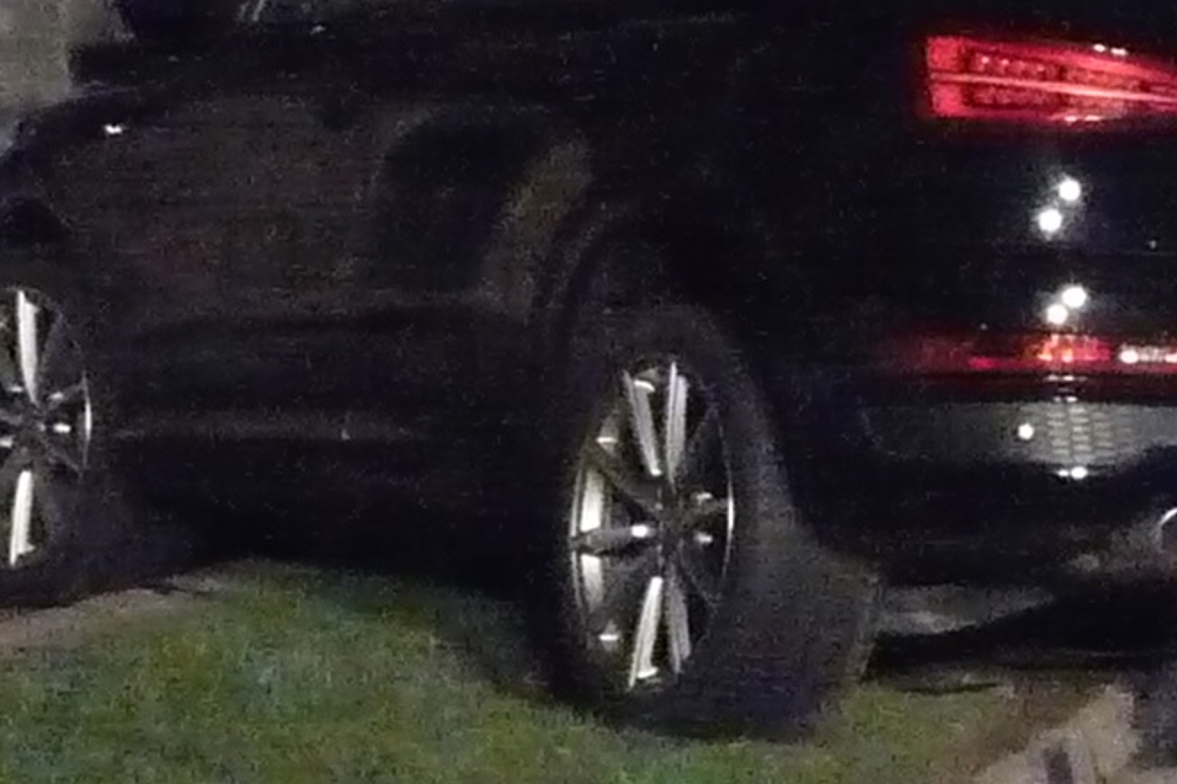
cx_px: 2249
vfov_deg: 7.6
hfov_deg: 10.5
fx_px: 5916
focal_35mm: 181
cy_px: 532
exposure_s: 1/40
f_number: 3
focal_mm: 5.8
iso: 1600
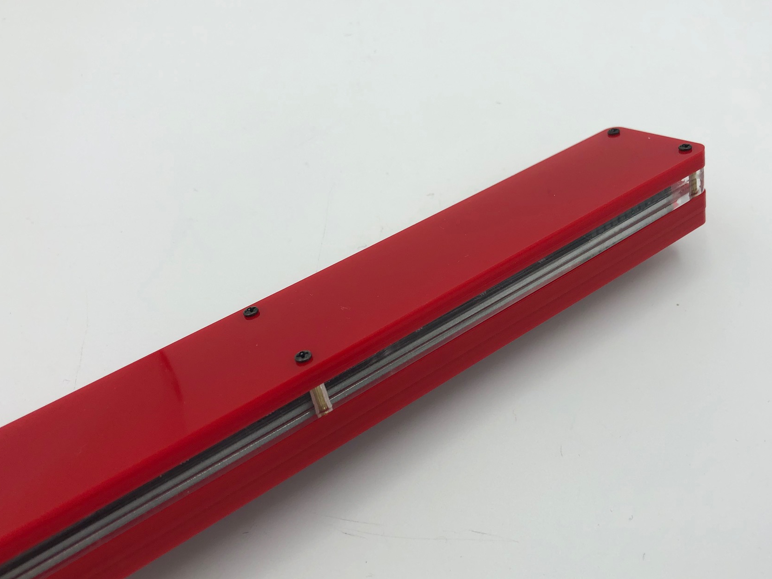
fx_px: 758
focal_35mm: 34
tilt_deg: -52.0
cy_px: 284
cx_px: 434
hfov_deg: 53.8
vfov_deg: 41.8
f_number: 1.8
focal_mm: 4
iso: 20
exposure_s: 1/787
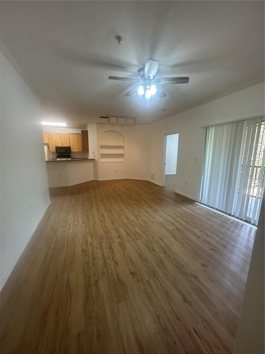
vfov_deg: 102.1
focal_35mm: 14
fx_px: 143
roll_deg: -0.5
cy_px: 177
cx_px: 132
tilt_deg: -10.1
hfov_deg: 85.7
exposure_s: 1/120
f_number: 2.2
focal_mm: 2.22
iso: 250
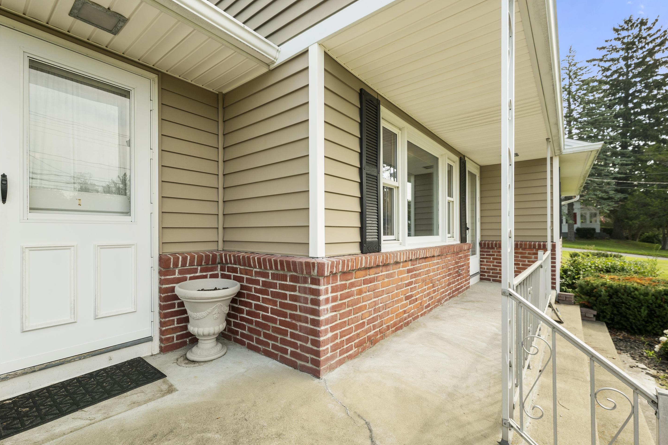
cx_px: 334
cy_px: 233
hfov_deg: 100.4
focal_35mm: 15
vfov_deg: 77.3
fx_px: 278
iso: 400
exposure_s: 1/200
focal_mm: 14
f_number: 8
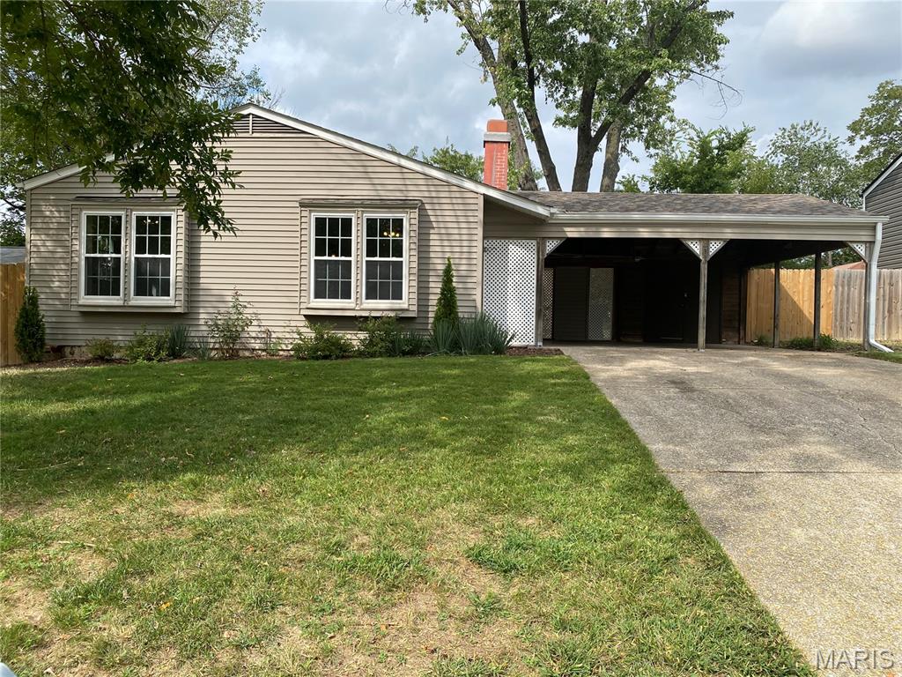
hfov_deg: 67.3
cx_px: 451
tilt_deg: +0.9
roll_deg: -1.5
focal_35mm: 26
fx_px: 677
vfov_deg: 53.1
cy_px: 338
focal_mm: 4.25
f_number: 1.8
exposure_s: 1/2028
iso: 32
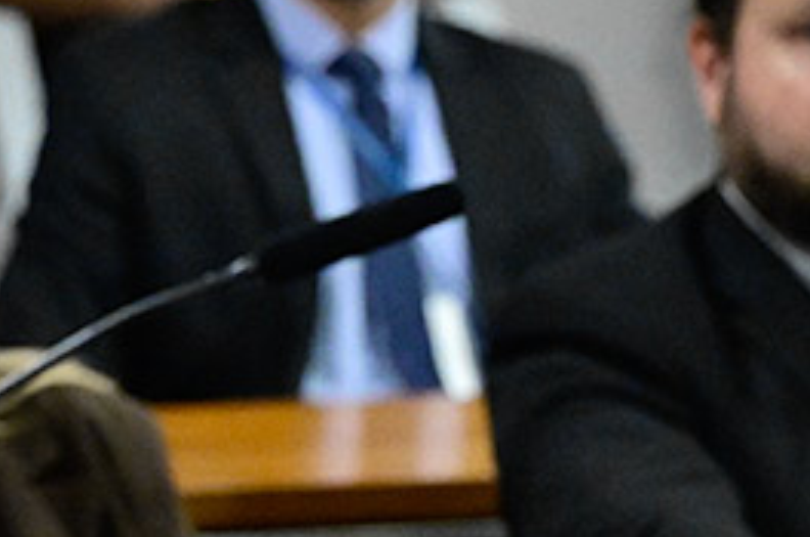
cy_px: 488
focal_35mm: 401
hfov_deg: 5.1
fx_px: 9006
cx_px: -291
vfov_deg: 3.4
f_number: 4.5
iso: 4000
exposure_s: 1/160
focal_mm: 82
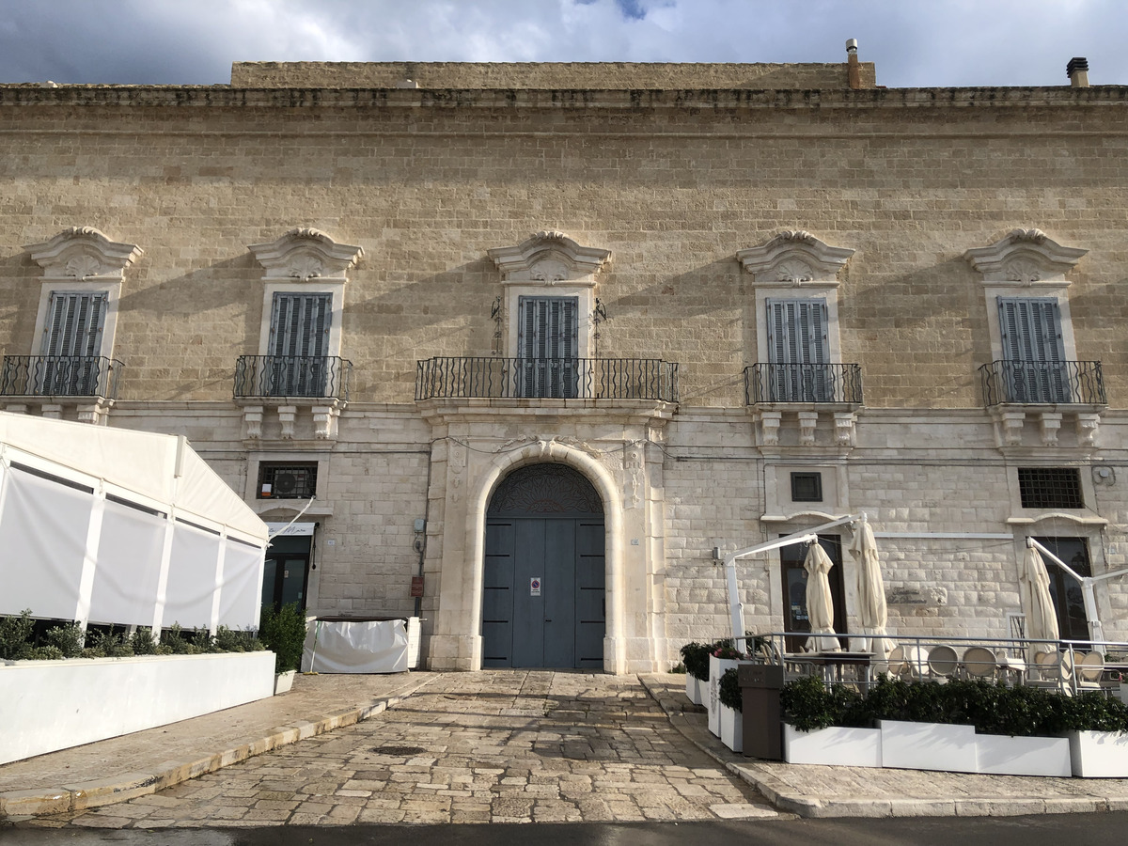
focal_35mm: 28
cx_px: 564
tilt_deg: +13.9
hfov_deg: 63.4
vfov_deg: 49.7
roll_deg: +0.6
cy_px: 423
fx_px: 912
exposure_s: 1/2703
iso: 20
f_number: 1.8
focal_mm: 4
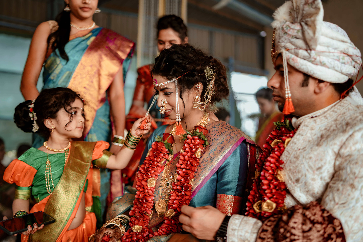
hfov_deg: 54.4
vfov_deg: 37.9
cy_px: 121
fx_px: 353
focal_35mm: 35
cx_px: 182
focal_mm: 35
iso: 100
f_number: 1.4
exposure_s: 1/320
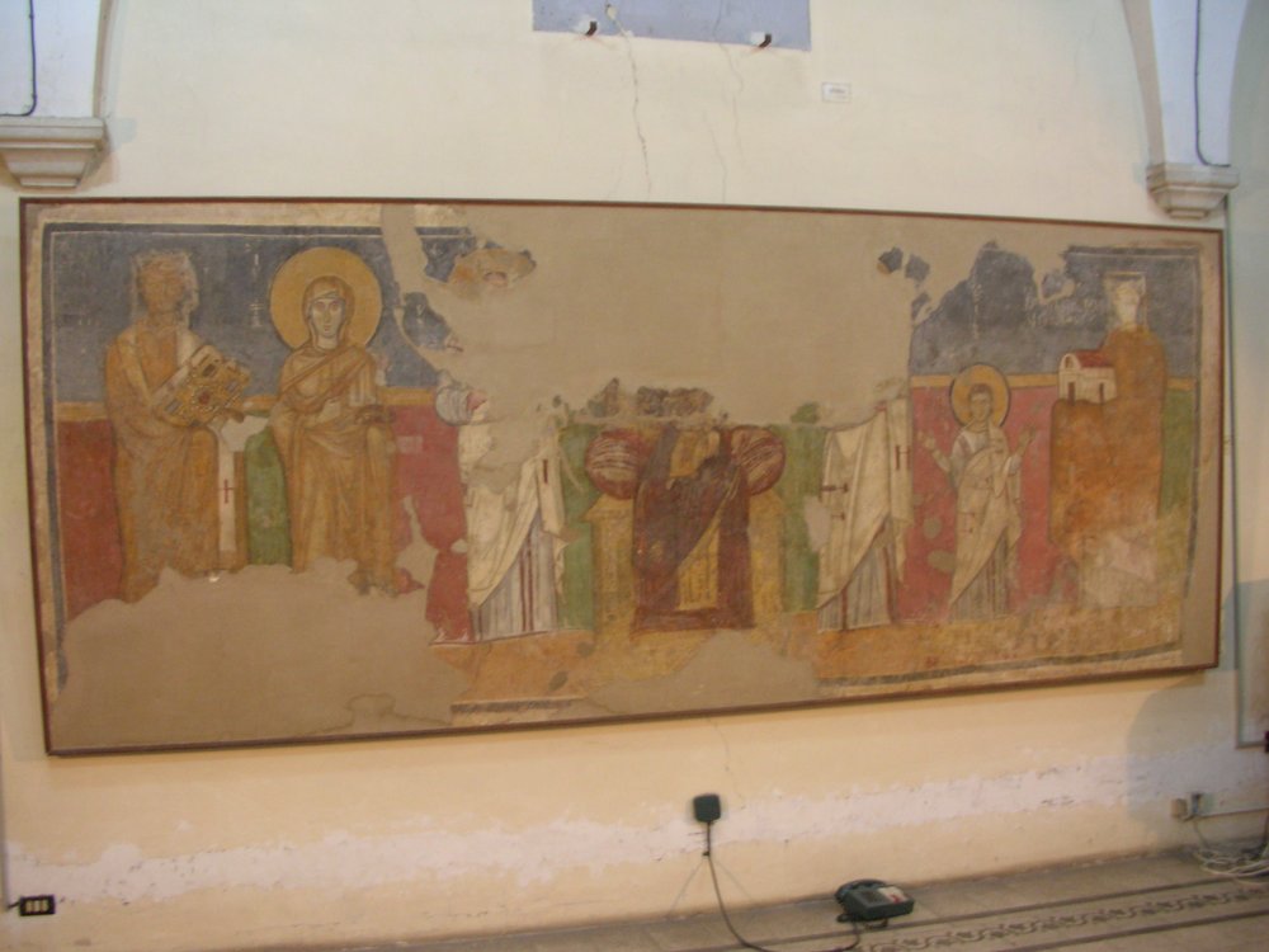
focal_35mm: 35
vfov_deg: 40.7
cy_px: 476
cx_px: 634
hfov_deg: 52.6
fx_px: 1283
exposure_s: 1/4
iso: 128
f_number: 3
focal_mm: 5.8
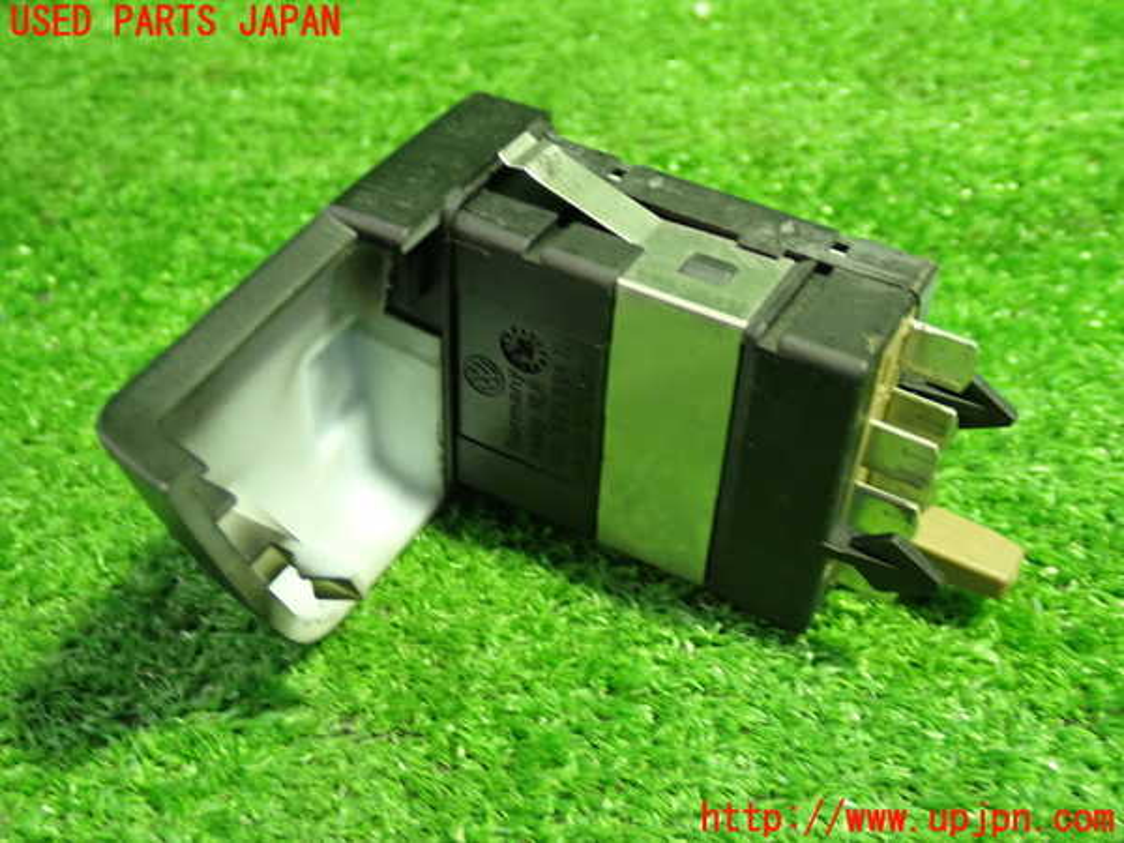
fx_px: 1429
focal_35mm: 44
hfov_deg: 42.9
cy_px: 422
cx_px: 562
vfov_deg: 32.9
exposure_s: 1/30
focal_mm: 7.84
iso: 800
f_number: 2.9
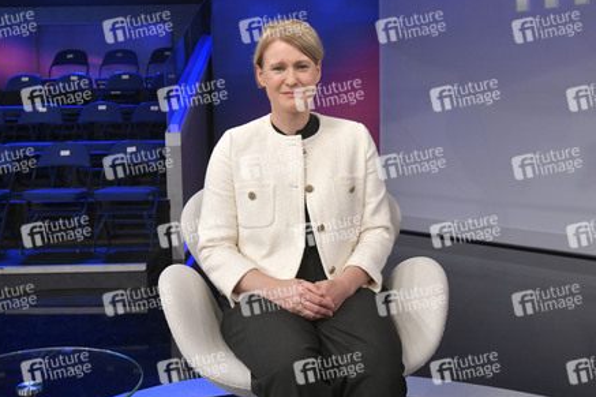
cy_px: 198
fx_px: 546
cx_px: 293
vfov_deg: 39.9
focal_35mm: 33
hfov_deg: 57.2
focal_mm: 32
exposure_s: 1/200
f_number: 6.3
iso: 2500
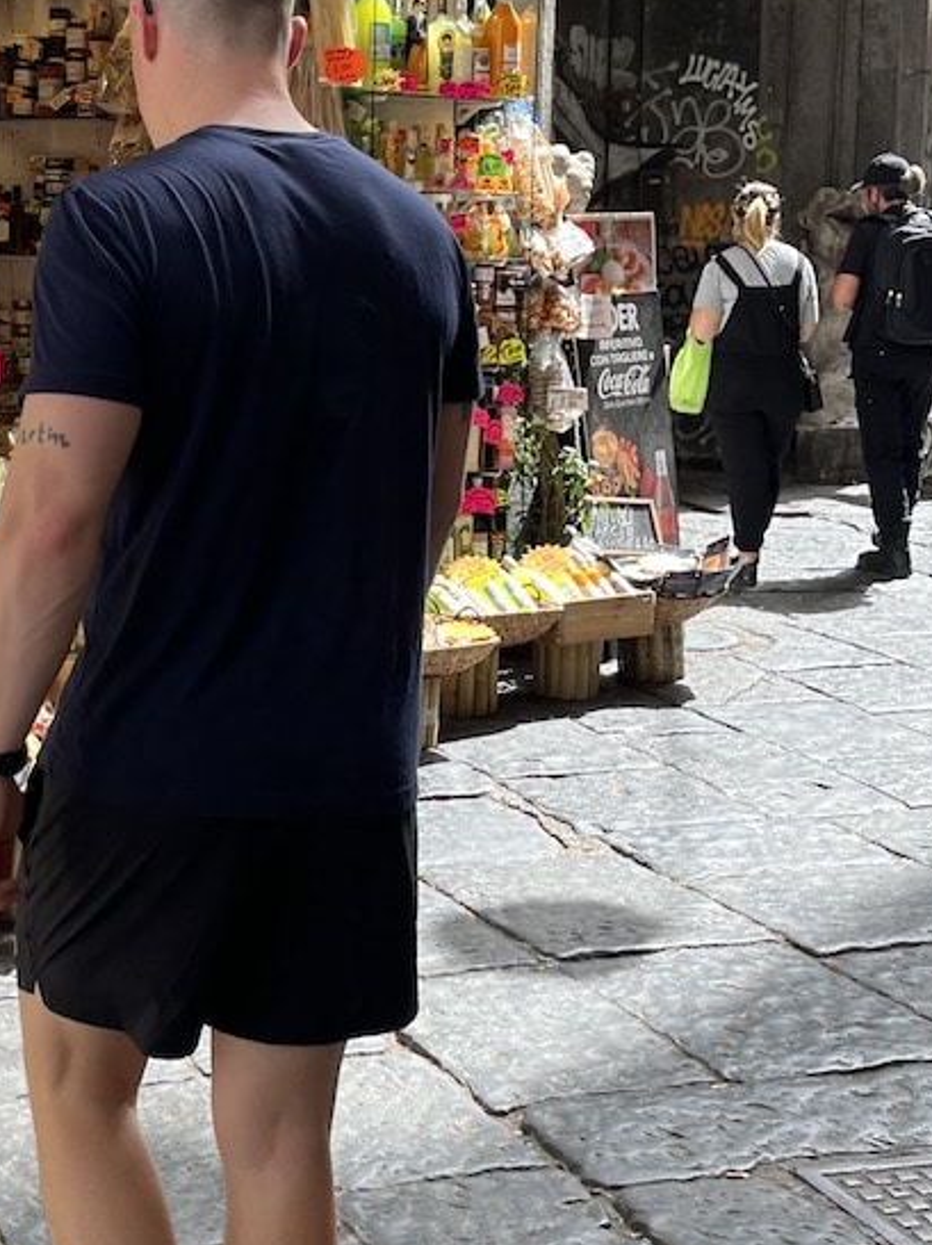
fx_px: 2192
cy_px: 540
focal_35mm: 61
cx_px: 162
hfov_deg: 23.6
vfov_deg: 31.7
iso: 40
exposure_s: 1/273
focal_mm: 5.1
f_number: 1.6
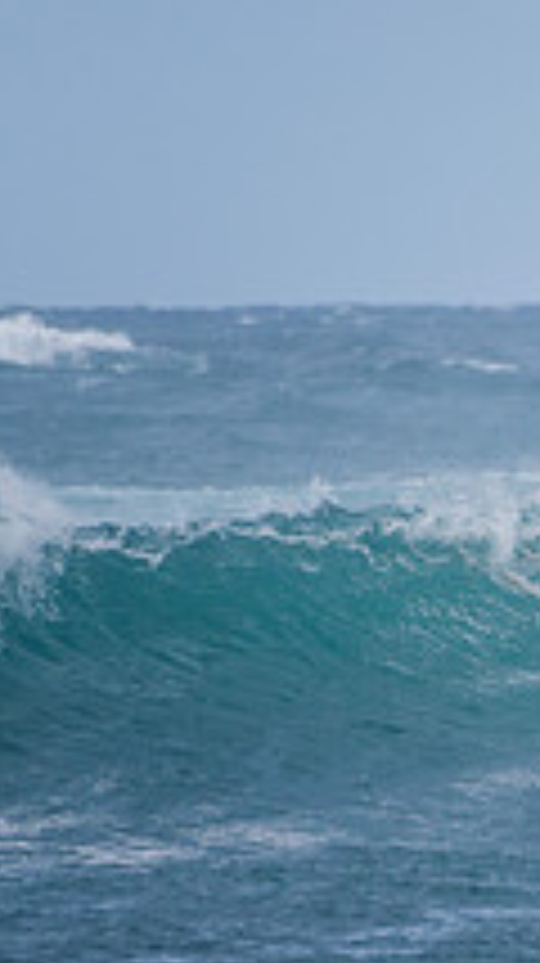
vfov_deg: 1.2
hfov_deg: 0.7
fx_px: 44423
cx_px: 1158
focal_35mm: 1741
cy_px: 715
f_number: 5.6
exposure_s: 1/2000
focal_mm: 500
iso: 200
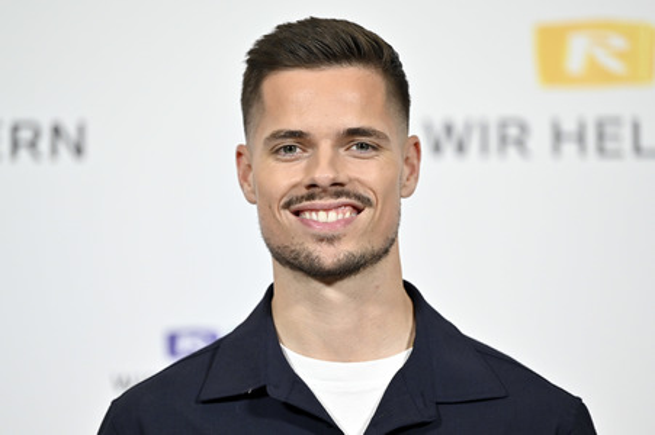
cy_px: 218
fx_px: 3000
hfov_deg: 12.5
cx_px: 328
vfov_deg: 8.3
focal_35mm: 165
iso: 1000
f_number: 2.8
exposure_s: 1/640
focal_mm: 165
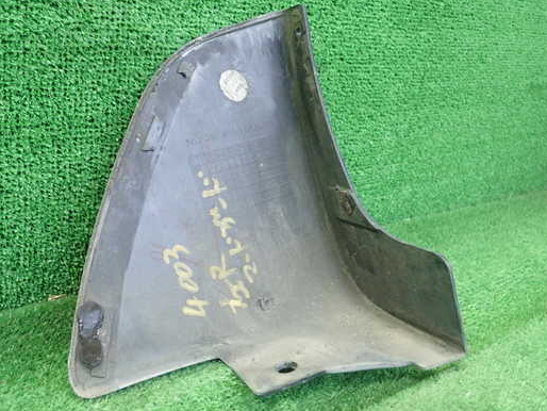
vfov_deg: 40.7
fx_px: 553
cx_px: 233
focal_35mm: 35
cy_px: 209
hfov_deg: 52.4
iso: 640
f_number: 2.3
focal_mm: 5.5
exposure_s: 1/125
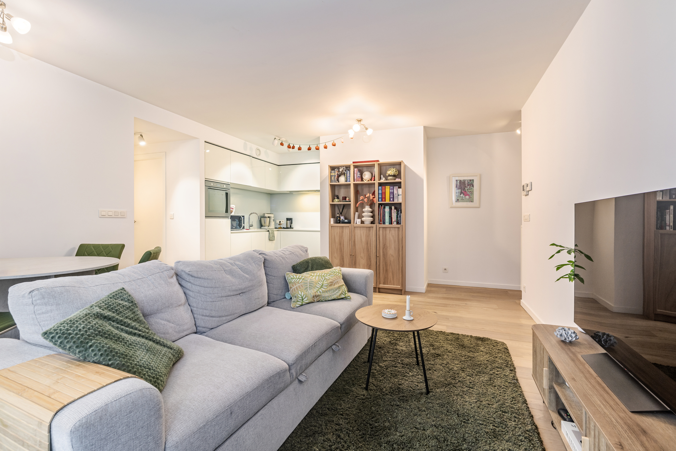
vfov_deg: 73.7
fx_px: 300
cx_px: 338
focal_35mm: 16
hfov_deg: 96.7
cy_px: 226
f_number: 11
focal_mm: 16
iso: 250
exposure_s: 1/13
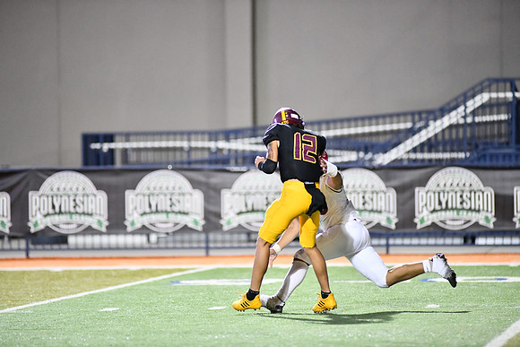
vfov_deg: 4.6
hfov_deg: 6.9
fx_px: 4334
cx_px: 260
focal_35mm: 300
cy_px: 174
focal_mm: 300
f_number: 2.8
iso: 9000
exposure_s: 1/1000
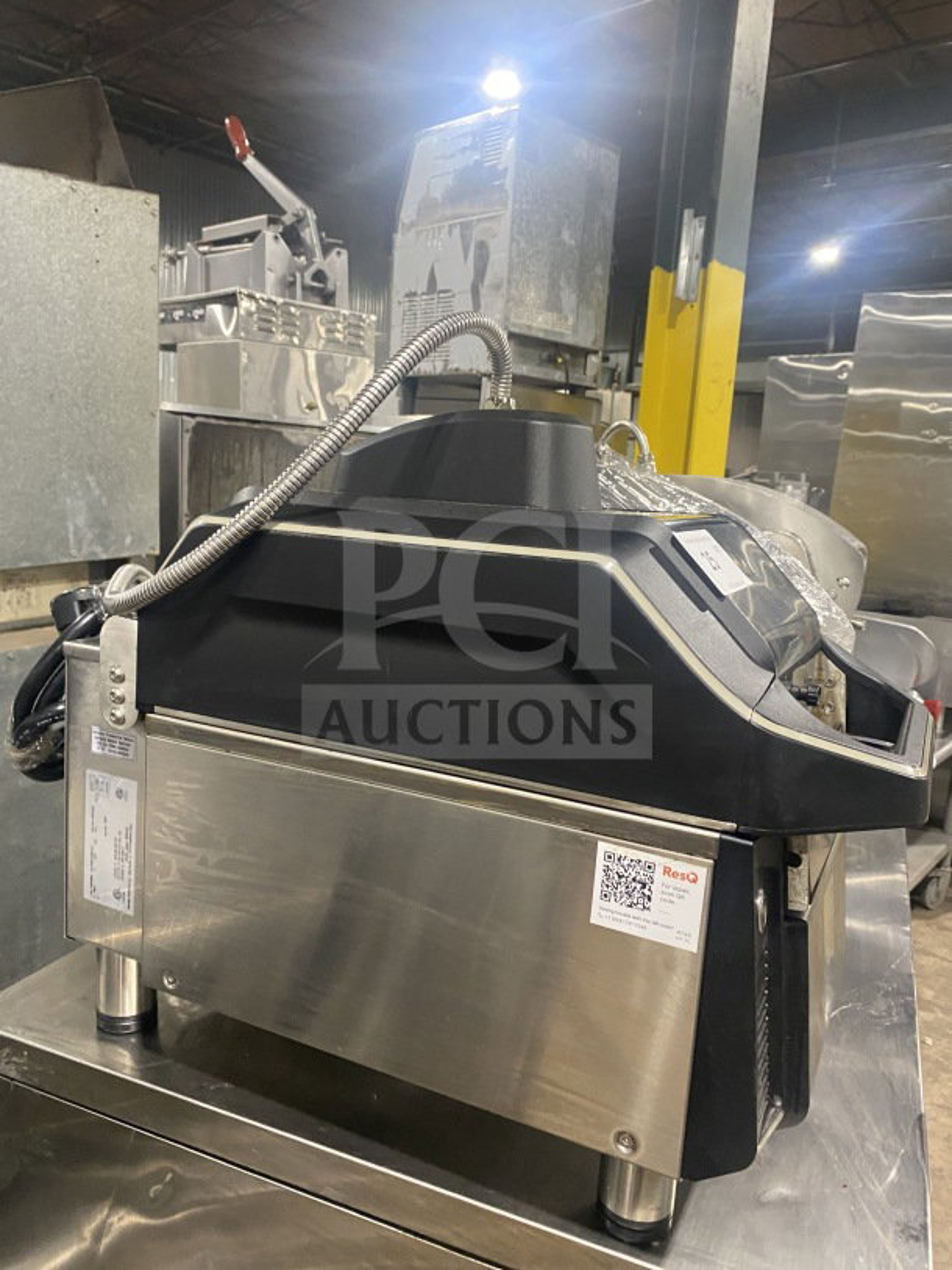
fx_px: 953
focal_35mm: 26
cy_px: 635
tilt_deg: -10.4
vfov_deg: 67.3
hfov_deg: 53.1
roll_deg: -3.6
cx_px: 476
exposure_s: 1/60
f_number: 1.8
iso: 400
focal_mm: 4.25
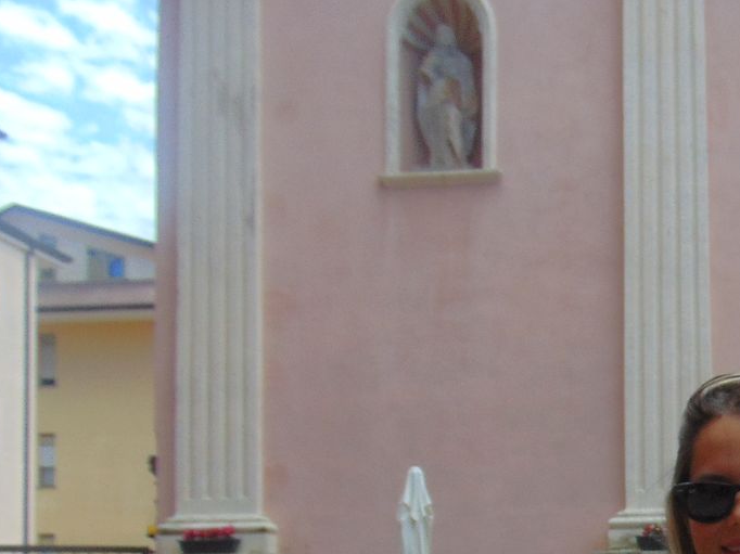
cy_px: 575
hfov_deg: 28.0
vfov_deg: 21.3
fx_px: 1410
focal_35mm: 66
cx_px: 709
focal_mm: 4.5
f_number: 3
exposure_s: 1/800
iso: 80
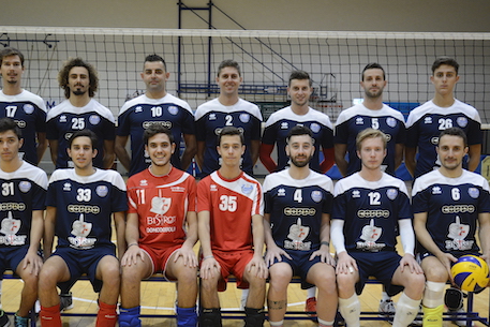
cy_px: 191
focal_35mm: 46
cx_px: 197
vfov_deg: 29.2
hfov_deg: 42.5
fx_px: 626
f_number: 3.8
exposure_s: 1/100
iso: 1250
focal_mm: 20
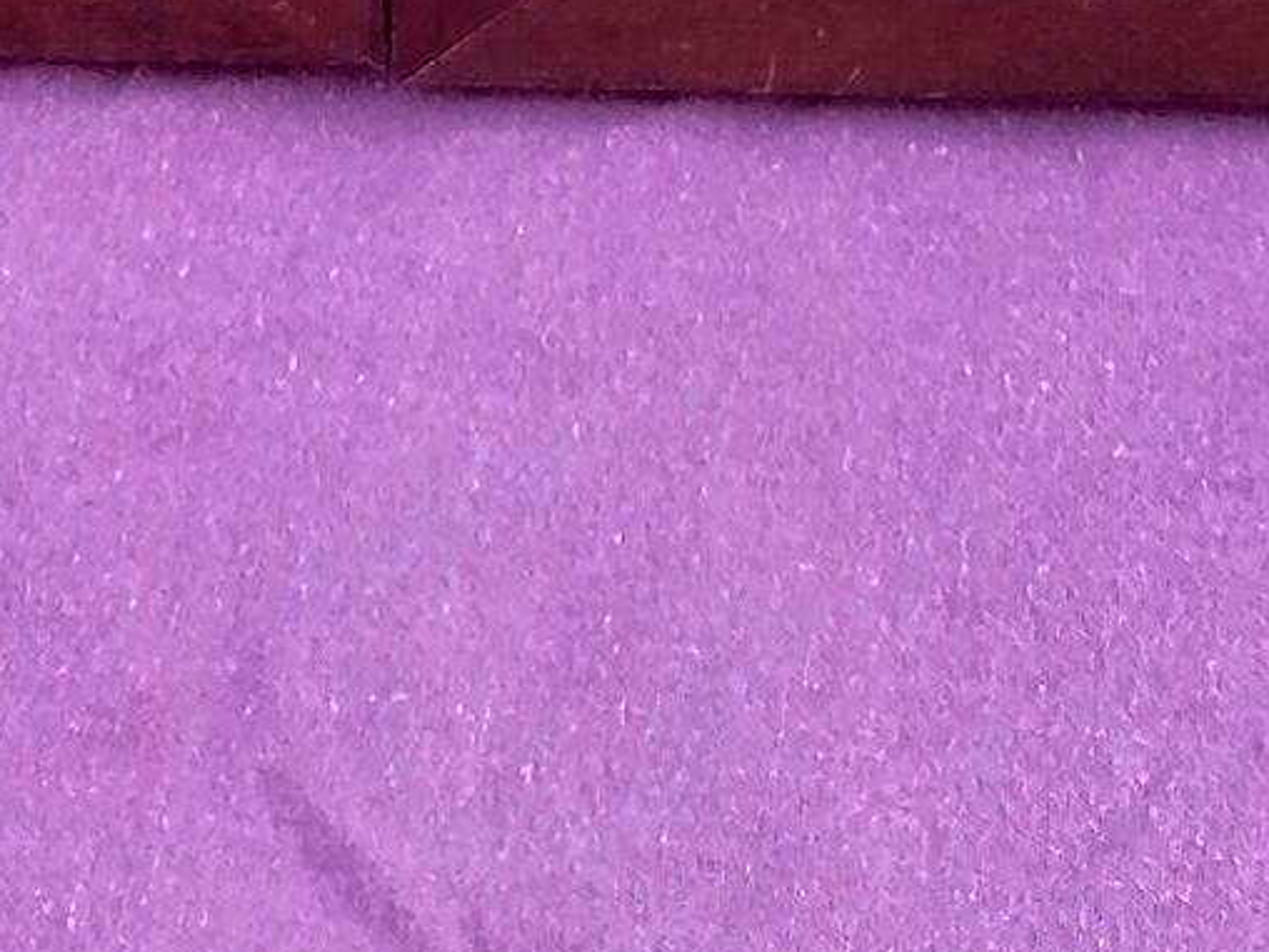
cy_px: -1652
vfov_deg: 7.9
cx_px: 332
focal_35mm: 167
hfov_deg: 11.8
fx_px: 6122
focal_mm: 3.96
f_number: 1.8
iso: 50
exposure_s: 1/202
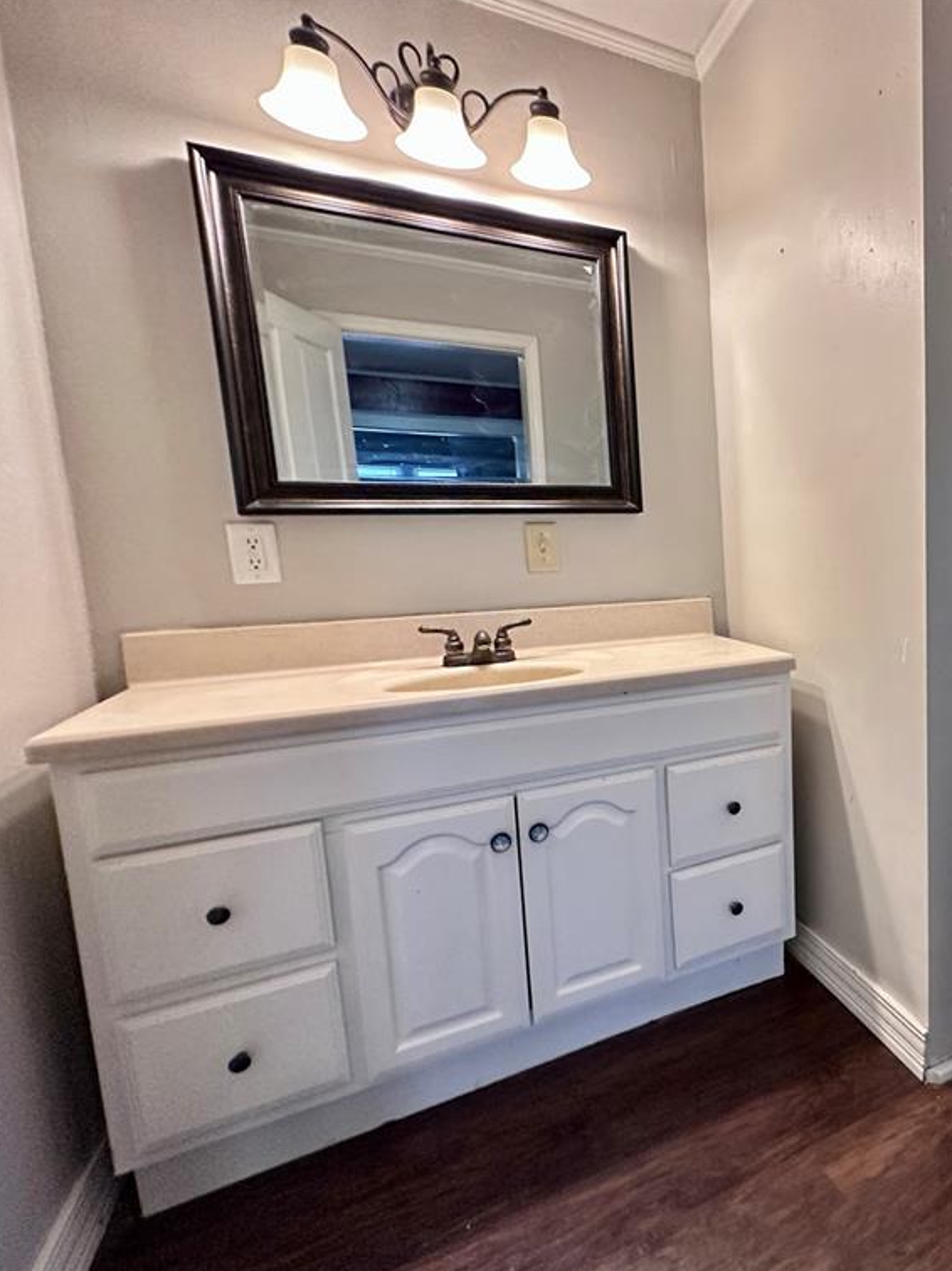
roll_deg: +1.2
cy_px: 638
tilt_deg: -3.8
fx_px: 697
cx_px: 799
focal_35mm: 19
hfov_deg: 61.3
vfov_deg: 84.7
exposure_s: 1/120
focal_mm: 2.22
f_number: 2.2
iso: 320
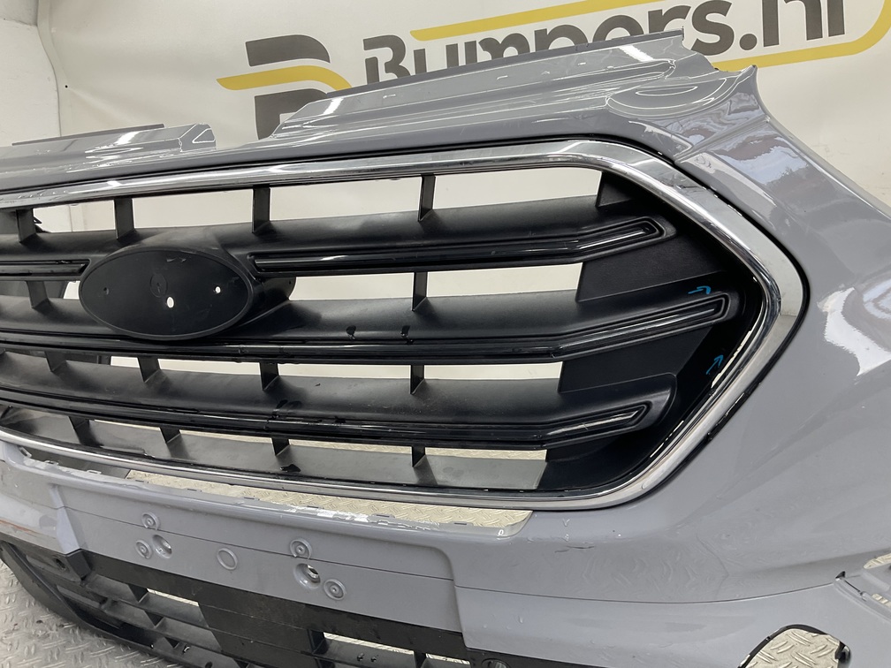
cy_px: 334
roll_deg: +4.5
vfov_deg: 48.2
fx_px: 746
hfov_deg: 61.7
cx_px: 446
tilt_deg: -10.1
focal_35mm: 29
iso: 32
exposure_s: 1/100
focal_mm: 3
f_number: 1.8
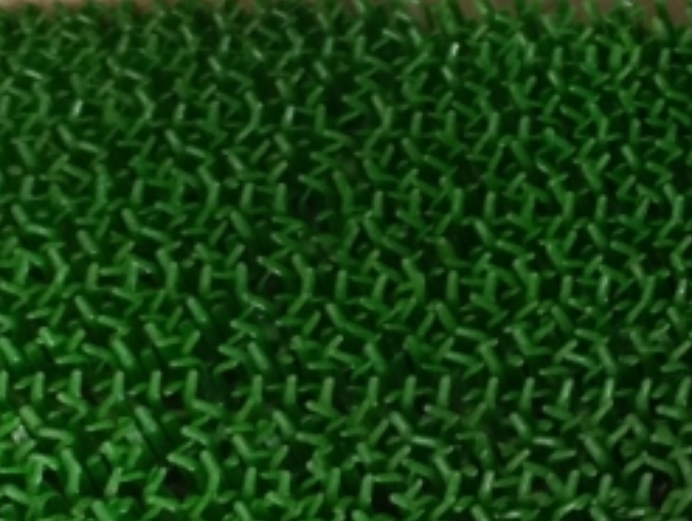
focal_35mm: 158
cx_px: 1826
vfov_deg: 9.3
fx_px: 3162
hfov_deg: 10.3
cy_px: -90
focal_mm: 4.74
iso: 131
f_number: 1.79
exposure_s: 1/100
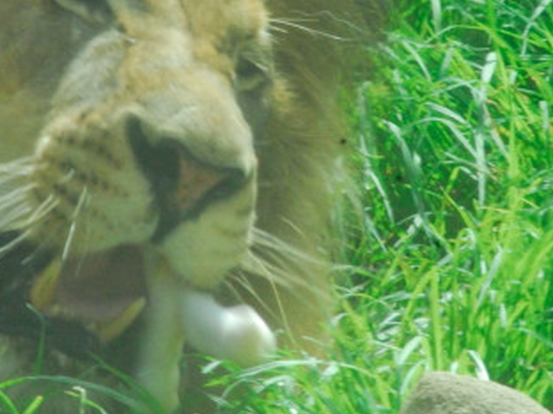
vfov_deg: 1.3
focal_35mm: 1109
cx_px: 262
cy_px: 89
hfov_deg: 1.8
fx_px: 17717
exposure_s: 1/90
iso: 1600
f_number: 32
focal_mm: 300
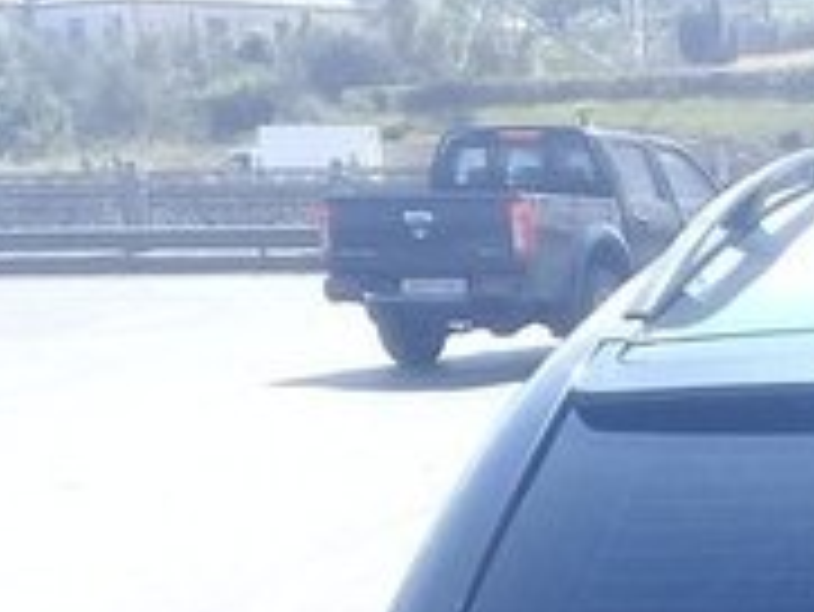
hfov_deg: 15.7
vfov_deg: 12.2
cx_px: 1286
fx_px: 2659
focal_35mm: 113
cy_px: 1028
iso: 50
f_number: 2.2
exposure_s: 1/396
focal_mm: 3.3
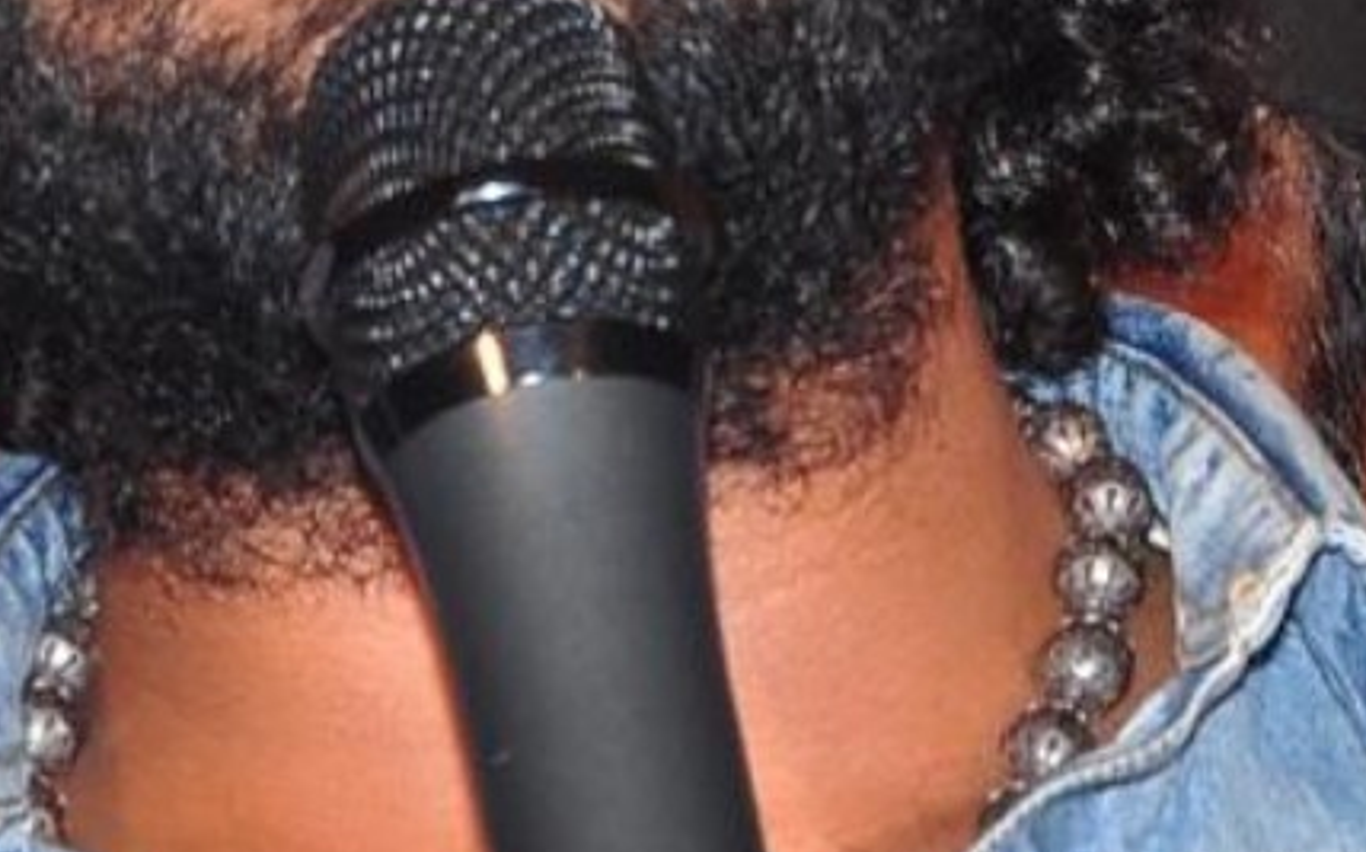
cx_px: 294
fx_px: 31504
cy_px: 689
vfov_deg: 1.5
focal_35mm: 847
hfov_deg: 2.5
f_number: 8
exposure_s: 1/125
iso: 400
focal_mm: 105
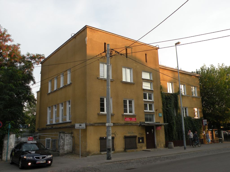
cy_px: 86
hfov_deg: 55.4
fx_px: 219
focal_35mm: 33
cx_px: 115
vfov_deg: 42.9
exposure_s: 1/101
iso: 64
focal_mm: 5.8
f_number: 4
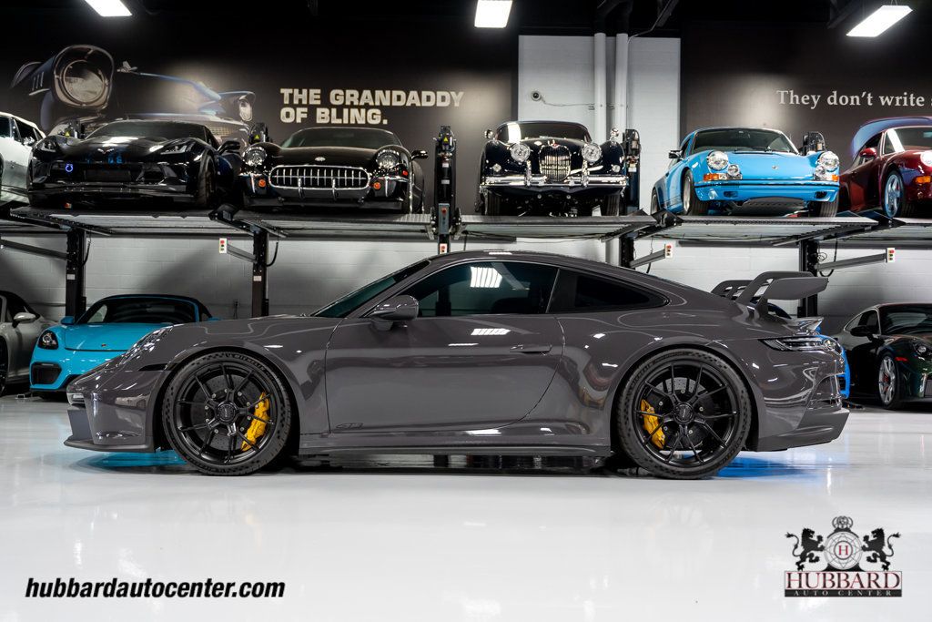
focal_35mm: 45
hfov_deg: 43.3
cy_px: 311
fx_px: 1175
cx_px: 466
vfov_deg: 29.6
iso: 800
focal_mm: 45
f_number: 4
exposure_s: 1/60
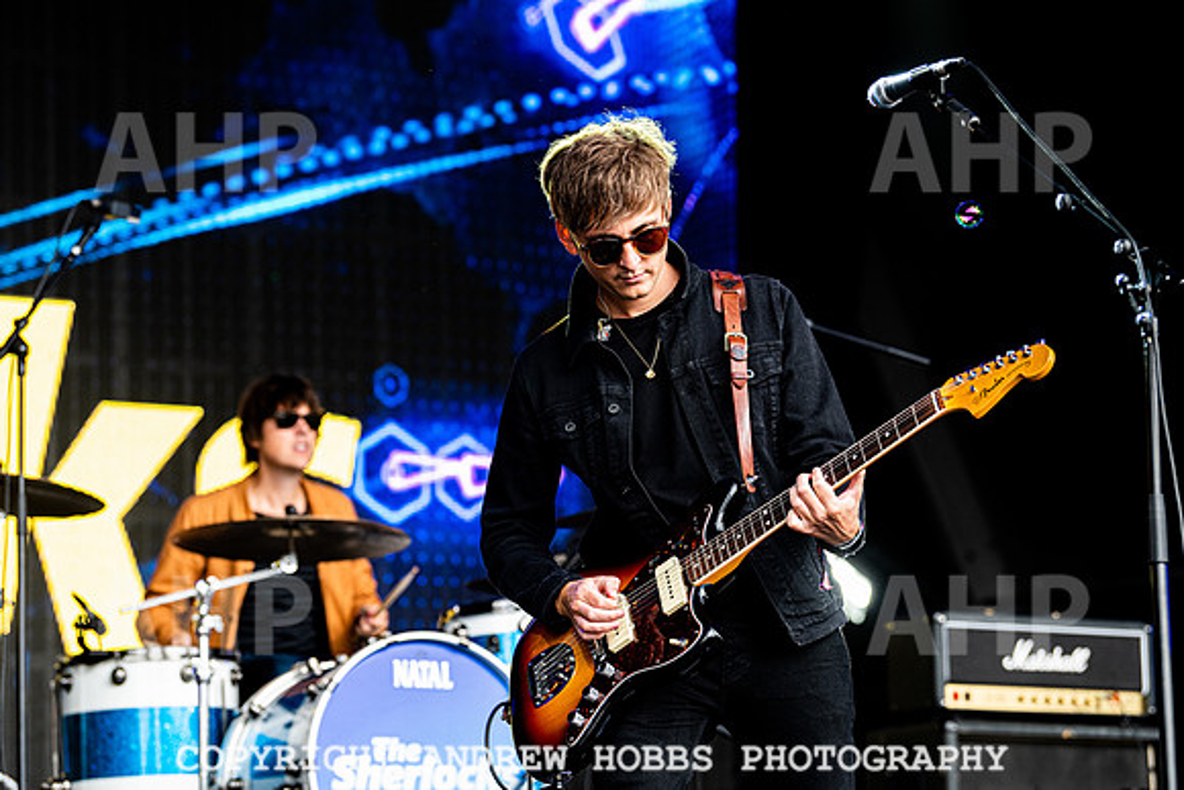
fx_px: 4339
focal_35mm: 132
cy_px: 395
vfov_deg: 10.4
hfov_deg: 15.5
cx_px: 592
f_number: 4.5
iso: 800
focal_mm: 125
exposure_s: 1/500
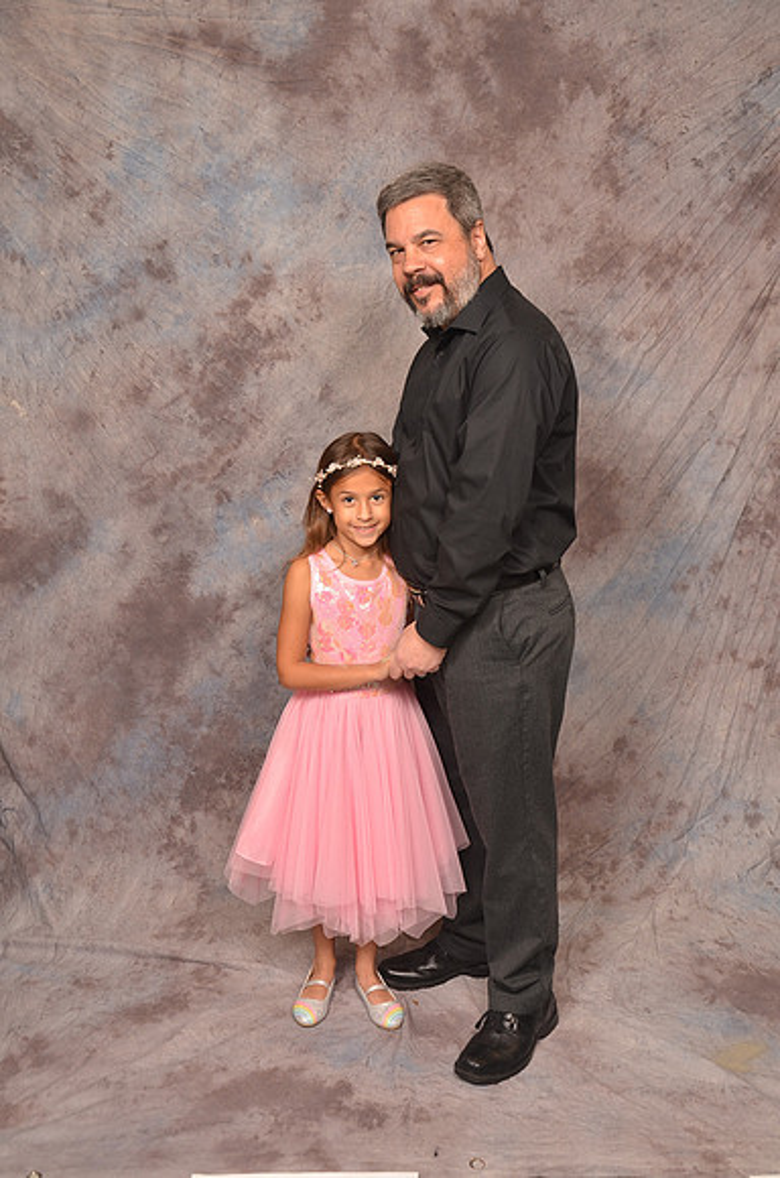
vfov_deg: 53.2
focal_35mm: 36
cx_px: 390
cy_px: 589
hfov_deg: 36.7
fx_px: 1176
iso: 200
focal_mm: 24
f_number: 5.6
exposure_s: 1/60
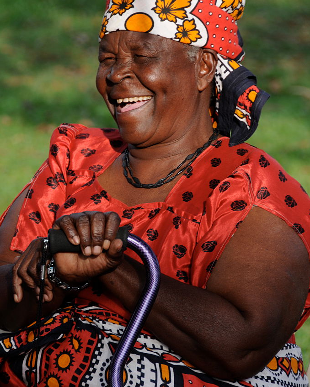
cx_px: 155
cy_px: 180
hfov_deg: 4.6
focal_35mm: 340
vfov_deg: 5.7
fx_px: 3898
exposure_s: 1/160
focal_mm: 200
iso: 200
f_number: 7.1
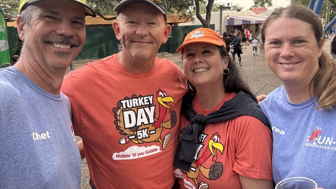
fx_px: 232
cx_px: 170
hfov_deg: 71.9
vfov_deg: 43.8
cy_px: 65
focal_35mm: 26
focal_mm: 2.69
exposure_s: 1/121
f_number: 1.9
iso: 50
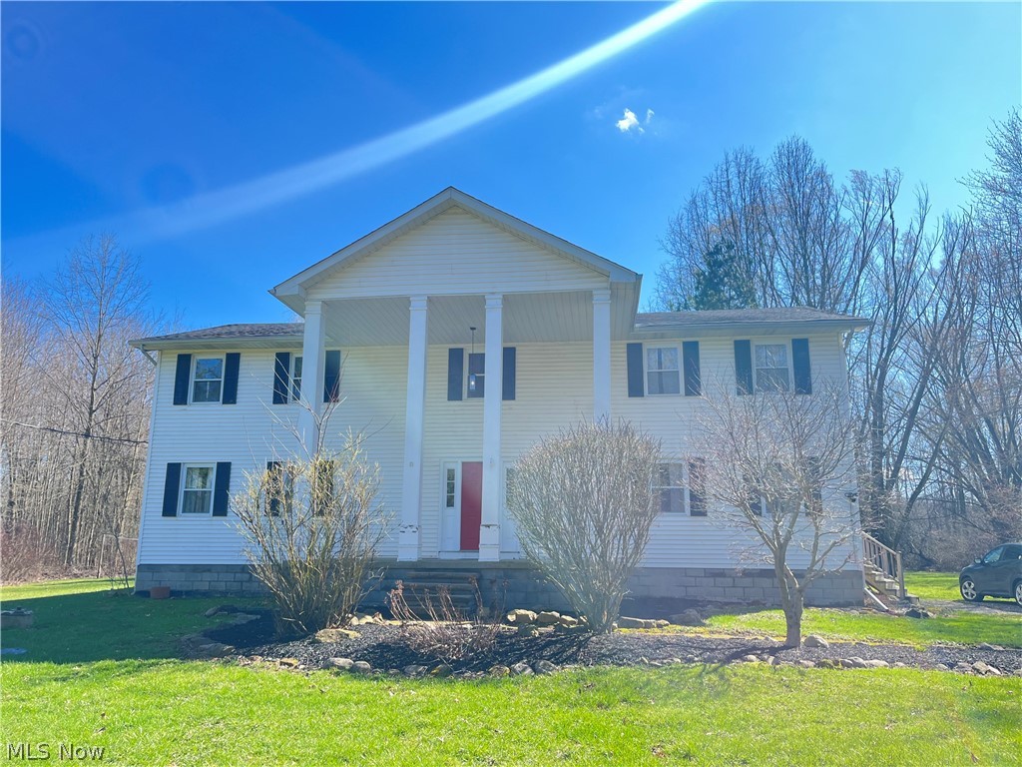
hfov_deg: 67.3
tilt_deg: +10.7
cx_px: 511
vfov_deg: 53.1
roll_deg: -0.4
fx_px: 768
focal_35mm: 26
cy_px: 384
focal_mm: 5.1
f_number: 1.6
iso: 50
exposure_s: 1/510
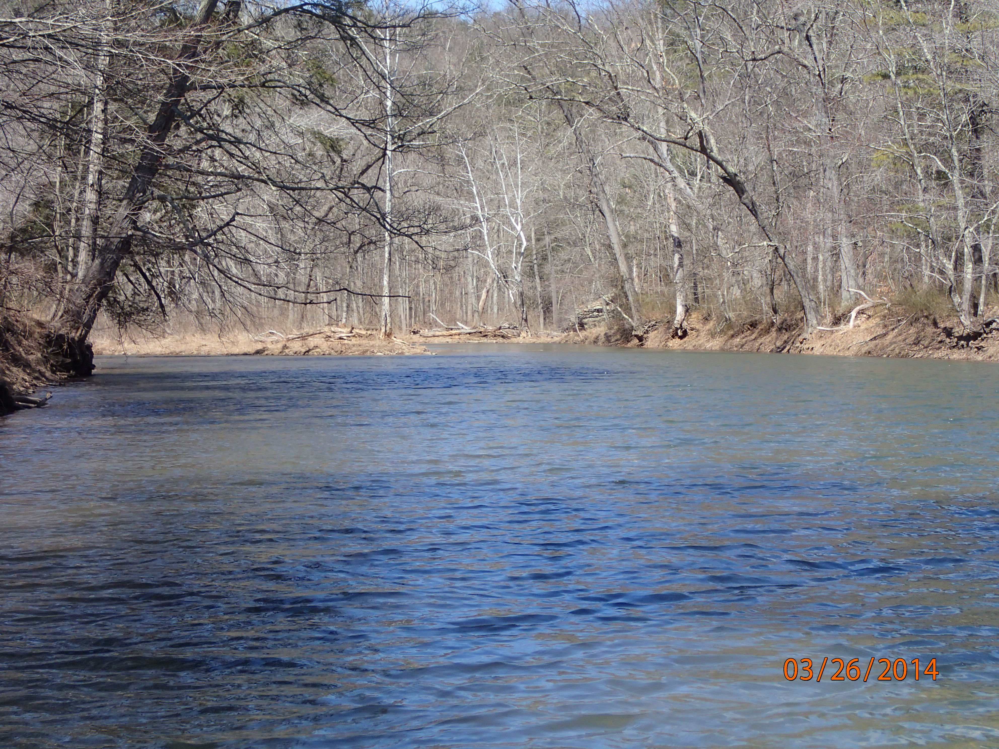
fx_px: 2136
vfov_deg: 19.9
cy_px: 374
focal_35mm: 74
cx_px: 500
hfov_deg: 26.3
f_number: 5.6
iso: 200
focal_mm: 13.47
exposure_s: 1/500
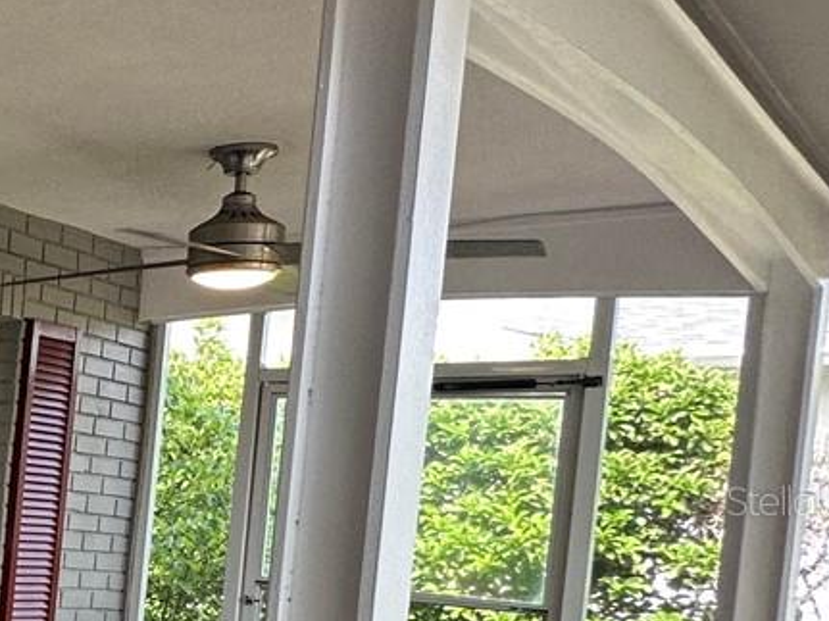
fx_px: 1245
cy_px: 500
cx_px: -631
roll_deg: -4.7
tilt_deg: -2.1
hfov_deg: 22.7
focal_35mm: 52
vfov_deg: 27.4
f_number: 2.2
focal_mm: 2.22
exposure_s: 1/120
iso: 125
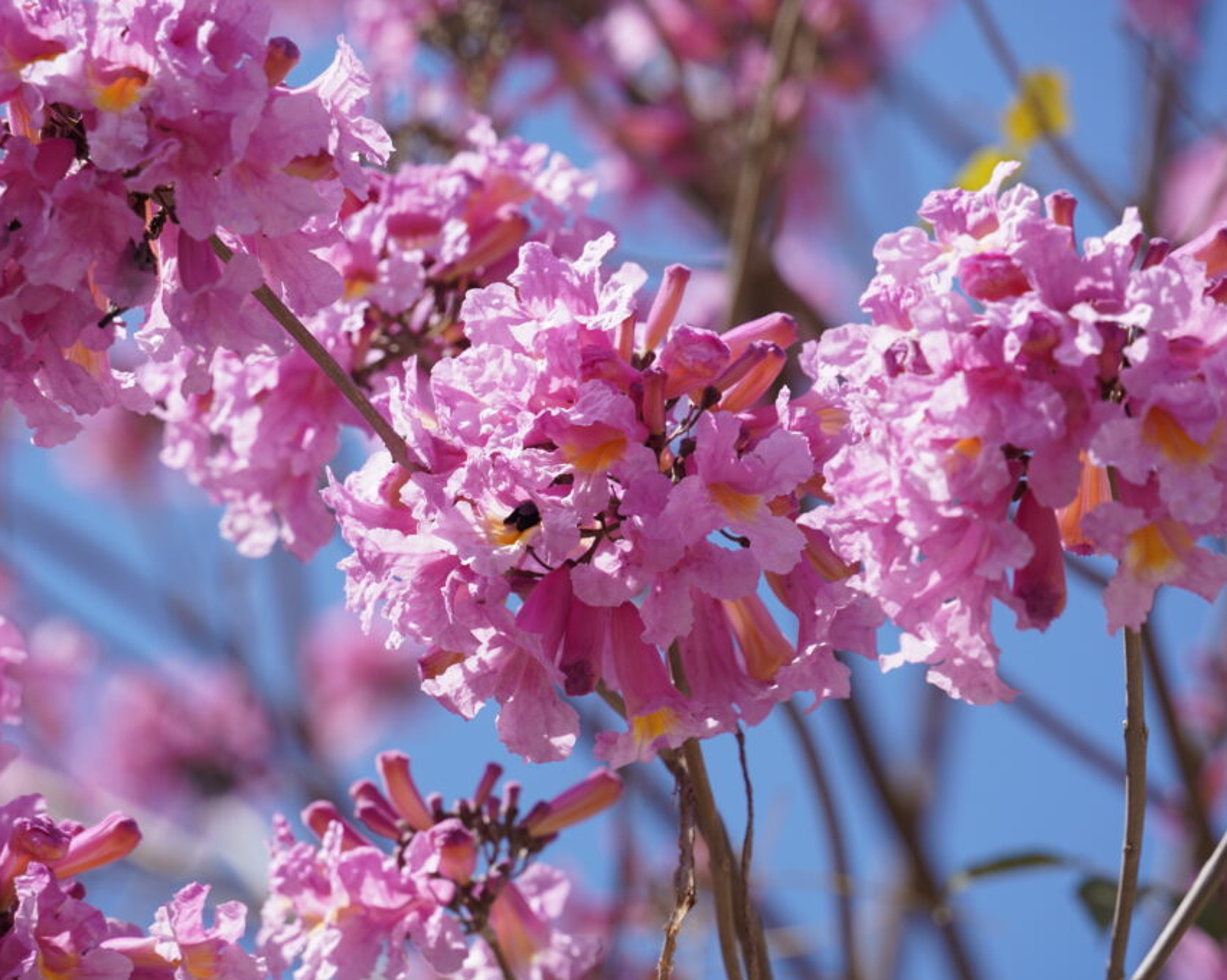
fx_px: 8203
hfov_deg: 8.6
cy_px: 489
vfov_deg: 6.8
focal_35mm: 226
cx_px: 561
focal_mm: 200
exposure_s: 1/250
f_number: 7.1
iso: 100
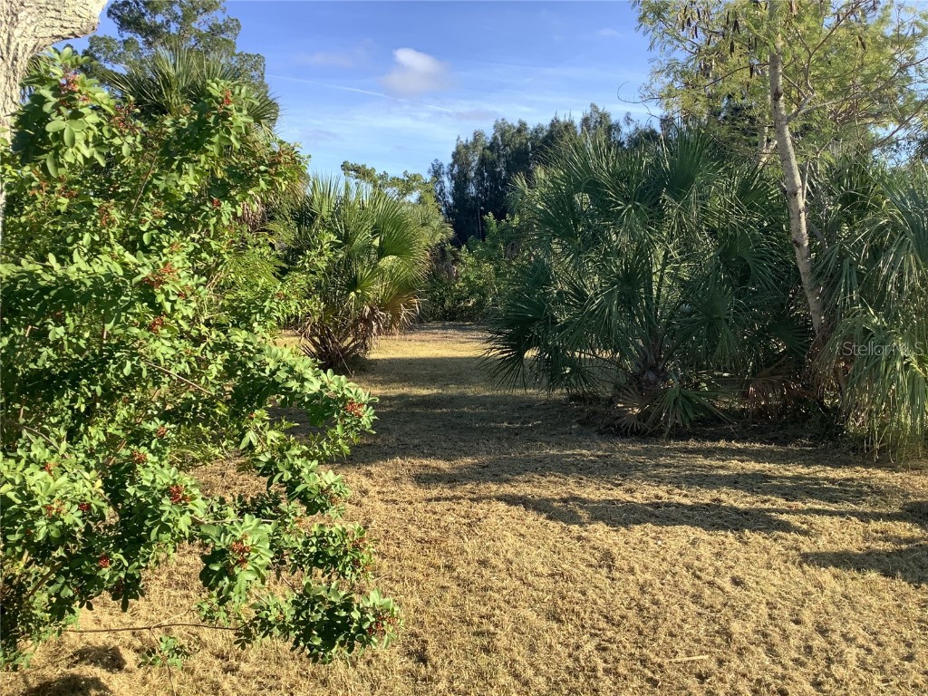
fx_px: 831
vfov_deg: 45.4
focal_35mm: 31
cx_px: 464
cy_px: 348
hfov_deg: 58.4
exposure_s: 1/500
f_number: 2.4
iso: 25
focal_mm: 3.3
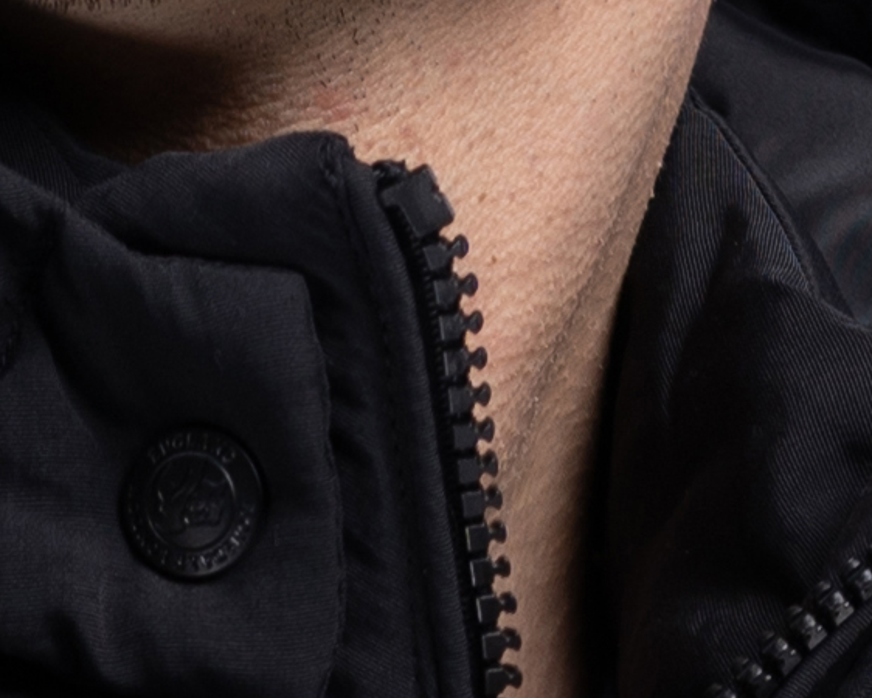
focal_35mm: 551
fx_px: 14225
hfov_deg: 3.5
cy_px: 2348
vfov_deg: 2.8
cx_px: -573
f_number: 5.6
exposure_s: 1/160
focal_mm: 55
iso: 100
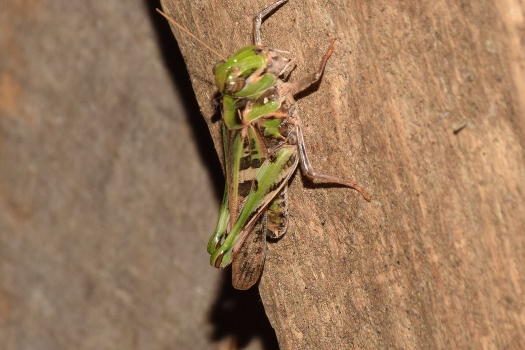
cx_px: 262
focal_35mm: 210
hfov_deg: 9.8
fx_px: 3061
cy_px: 175
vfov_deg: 6.5
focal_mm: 140
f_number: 14
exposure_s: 1/200
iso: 400
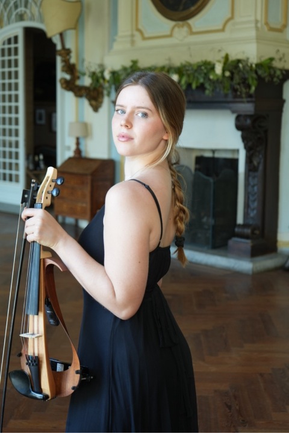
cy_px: 216
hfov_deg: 24.6
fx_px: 662
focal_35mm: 55
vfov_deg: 36.2
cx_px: 144
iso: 500
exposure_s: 1/60
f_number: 5
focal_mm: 55
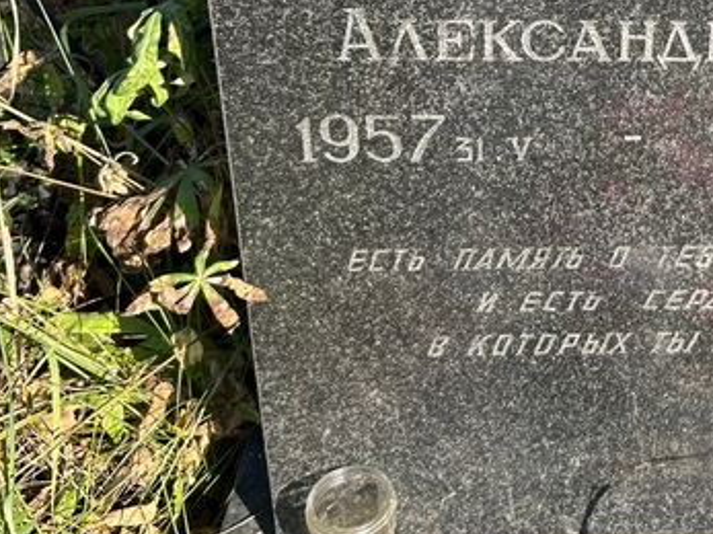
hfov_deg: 30.4
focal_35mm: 60
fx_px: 1235
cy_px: 8
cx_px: 680
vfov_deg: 23.4
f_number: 1.5
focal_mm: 5.7
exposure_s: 1/1135
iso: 50
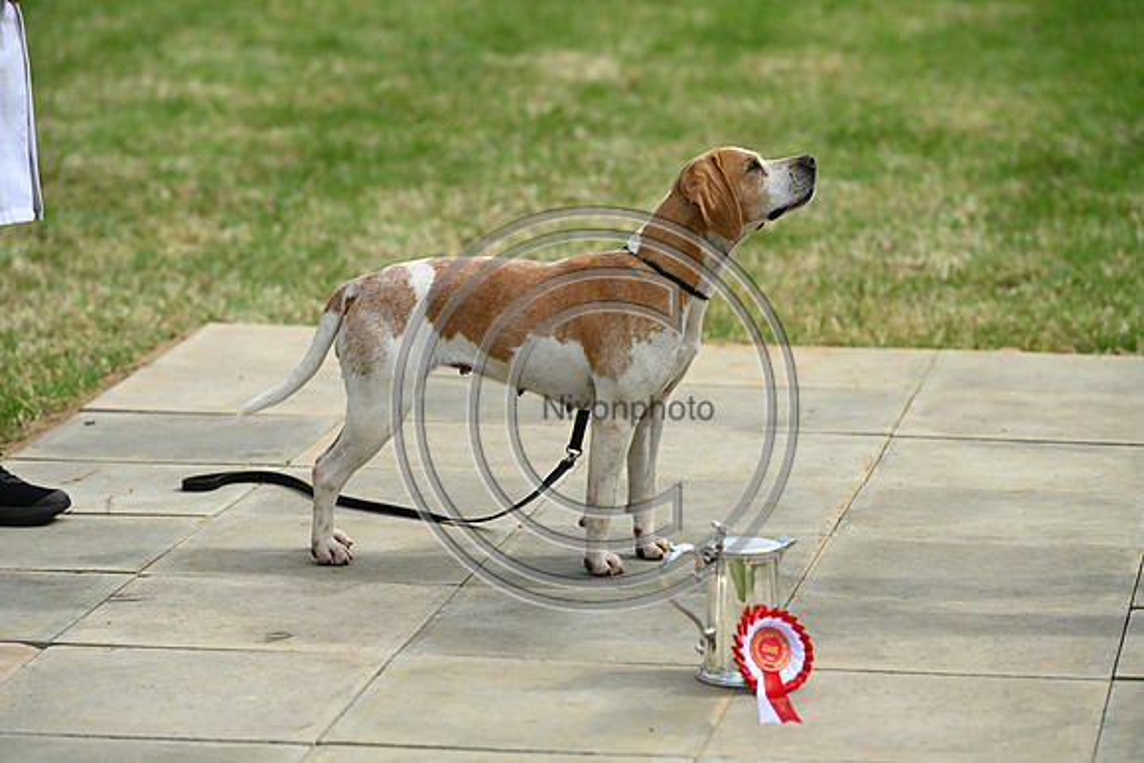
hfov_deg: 13.7
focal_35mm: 150
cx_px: 572
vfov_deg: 9.2
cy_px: 382
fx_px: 4768
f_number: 4.5
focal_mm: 150
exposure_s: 1/1000
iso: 125
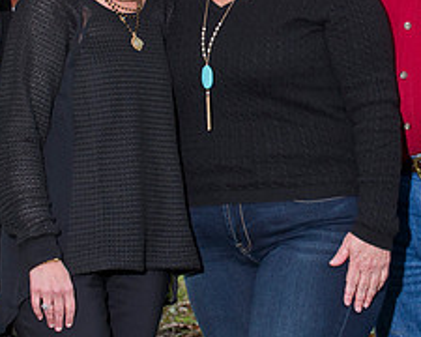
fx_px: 2592
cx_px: 260
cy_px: 39
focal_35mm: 208
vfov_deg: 7.4
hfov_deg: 9.3
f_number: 6.3
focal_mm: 86
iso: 1250
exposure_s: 1/100
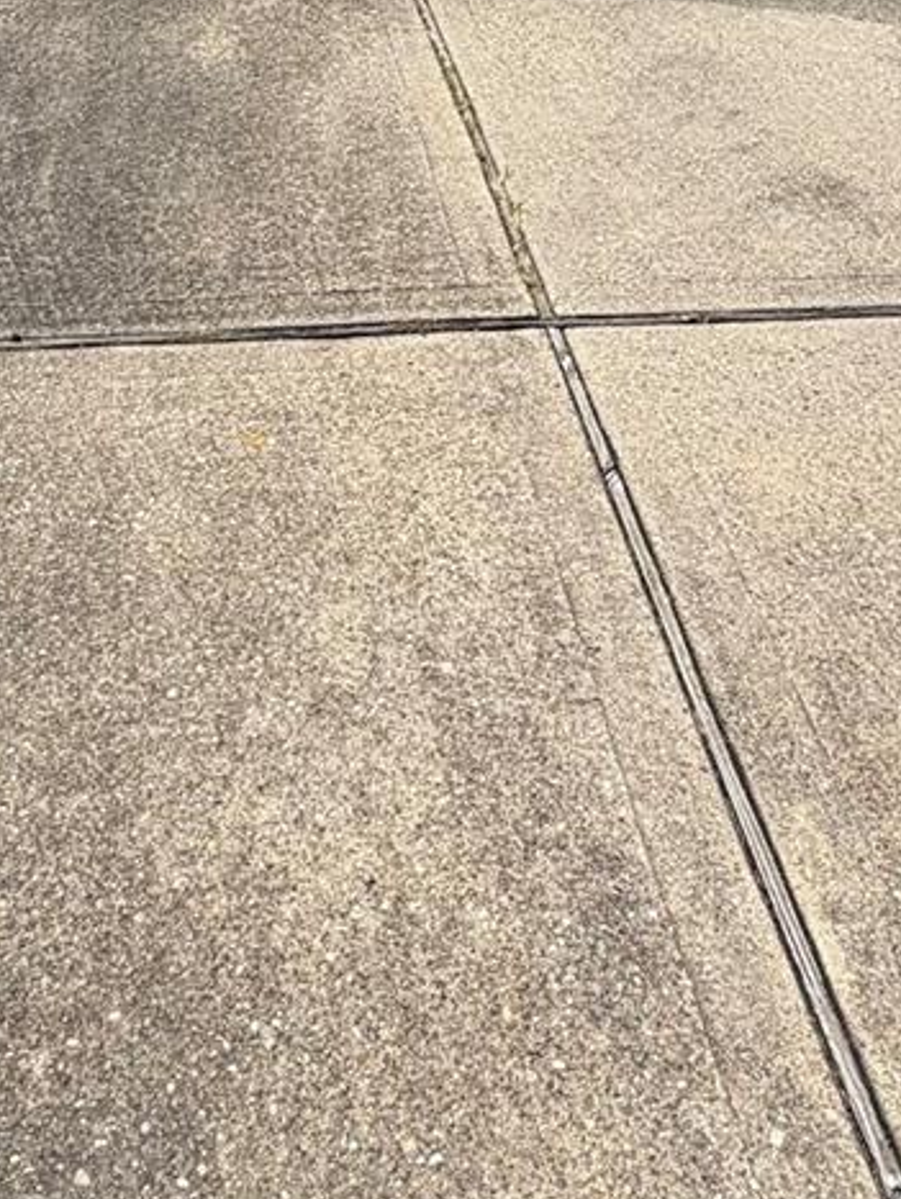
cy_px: -41
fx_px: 1594
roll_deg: +1.3
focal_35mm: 46
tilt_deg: -10.5
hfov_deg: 31.4
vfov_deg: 36.4
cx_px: 347
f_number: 2.2
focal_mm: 2.22
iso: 20
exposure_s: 1/1033
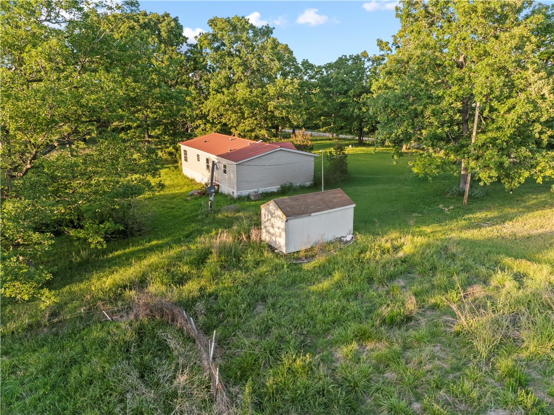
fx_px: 384
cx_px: 277
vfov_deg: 56.7
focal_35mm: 24
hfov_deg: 71.6
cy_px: 208
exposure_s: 1/320
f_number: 2.8
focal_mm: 12.29
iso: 240
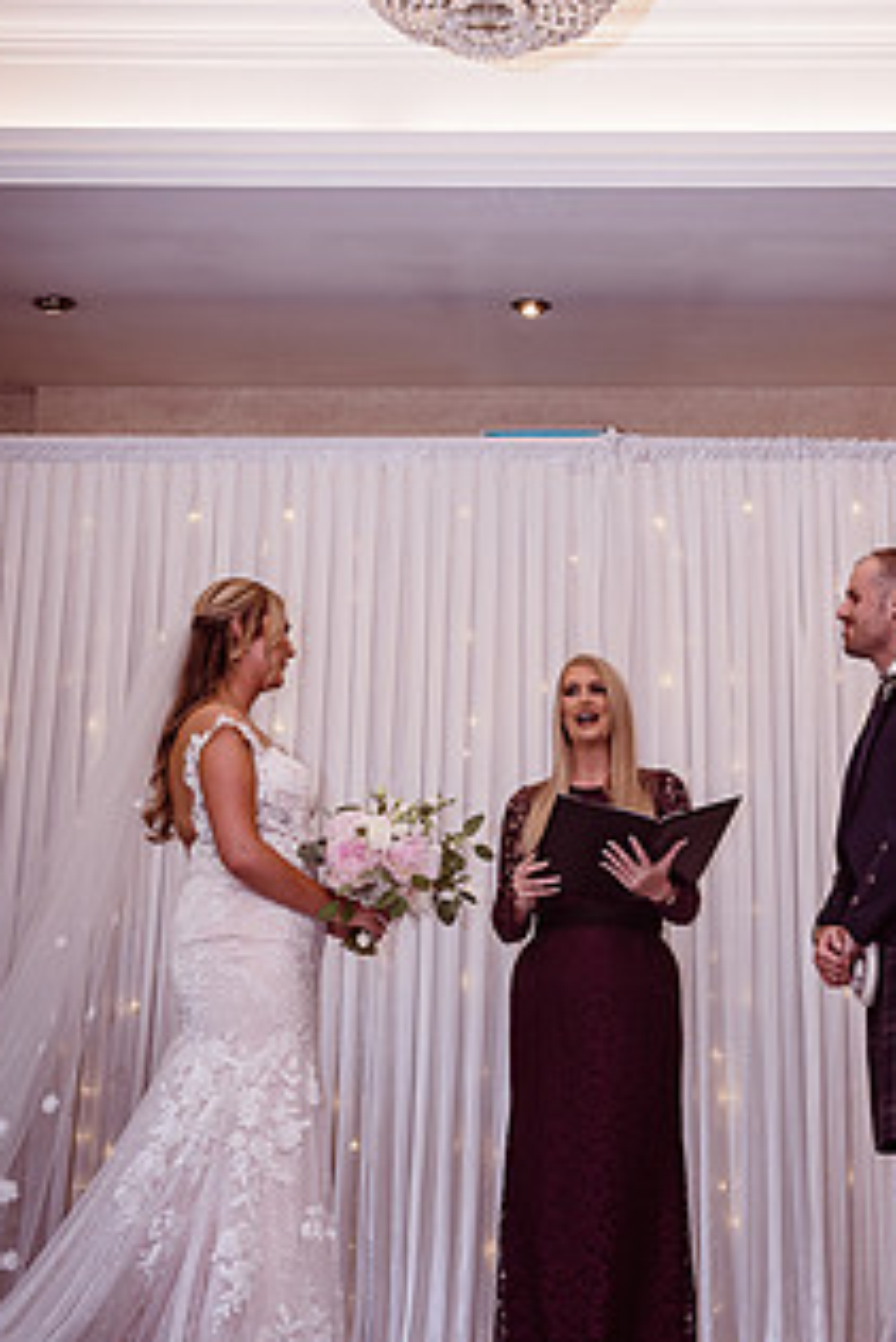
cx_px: 607
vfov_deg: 27.3
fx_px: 2759
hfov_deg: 18.4
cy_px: 561
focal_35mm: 74
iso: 400
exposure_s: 1/100
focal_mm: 52
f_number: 5.6
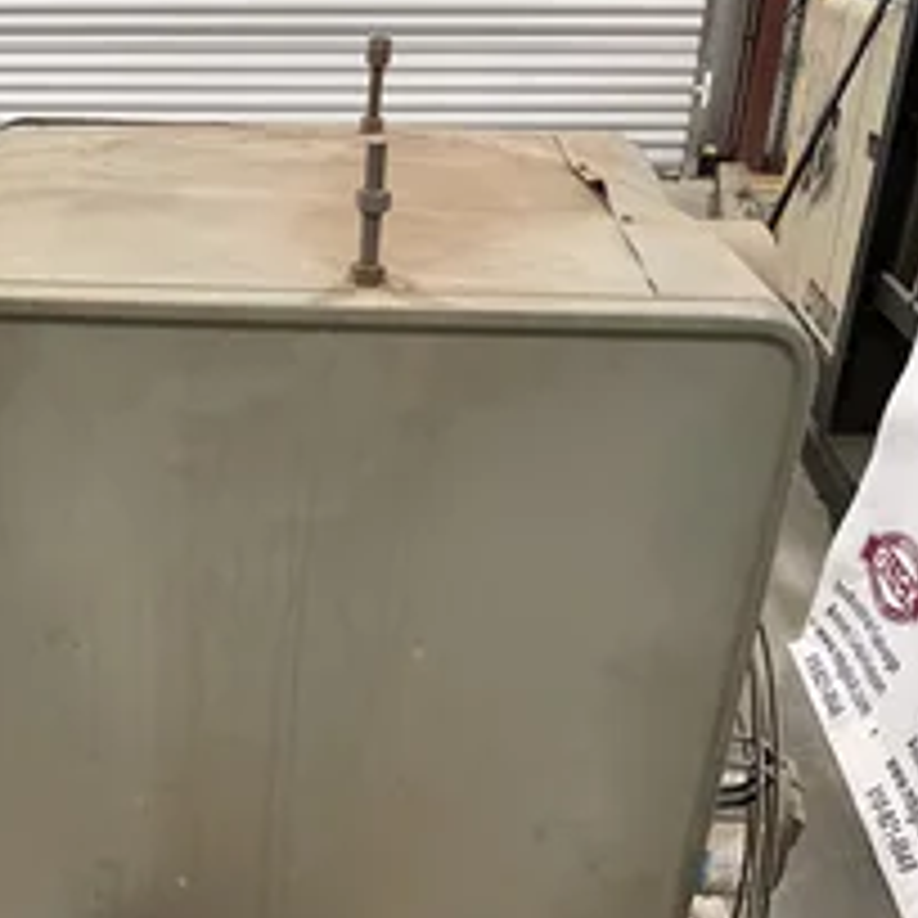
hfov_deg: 37.2
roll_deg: +1.3
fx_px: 1350
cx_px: 310
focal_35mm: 45
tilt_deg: -36.2
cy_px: 868
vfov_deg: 34.9
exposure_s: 1/60
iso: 400
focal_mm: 4.2
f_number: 1.6
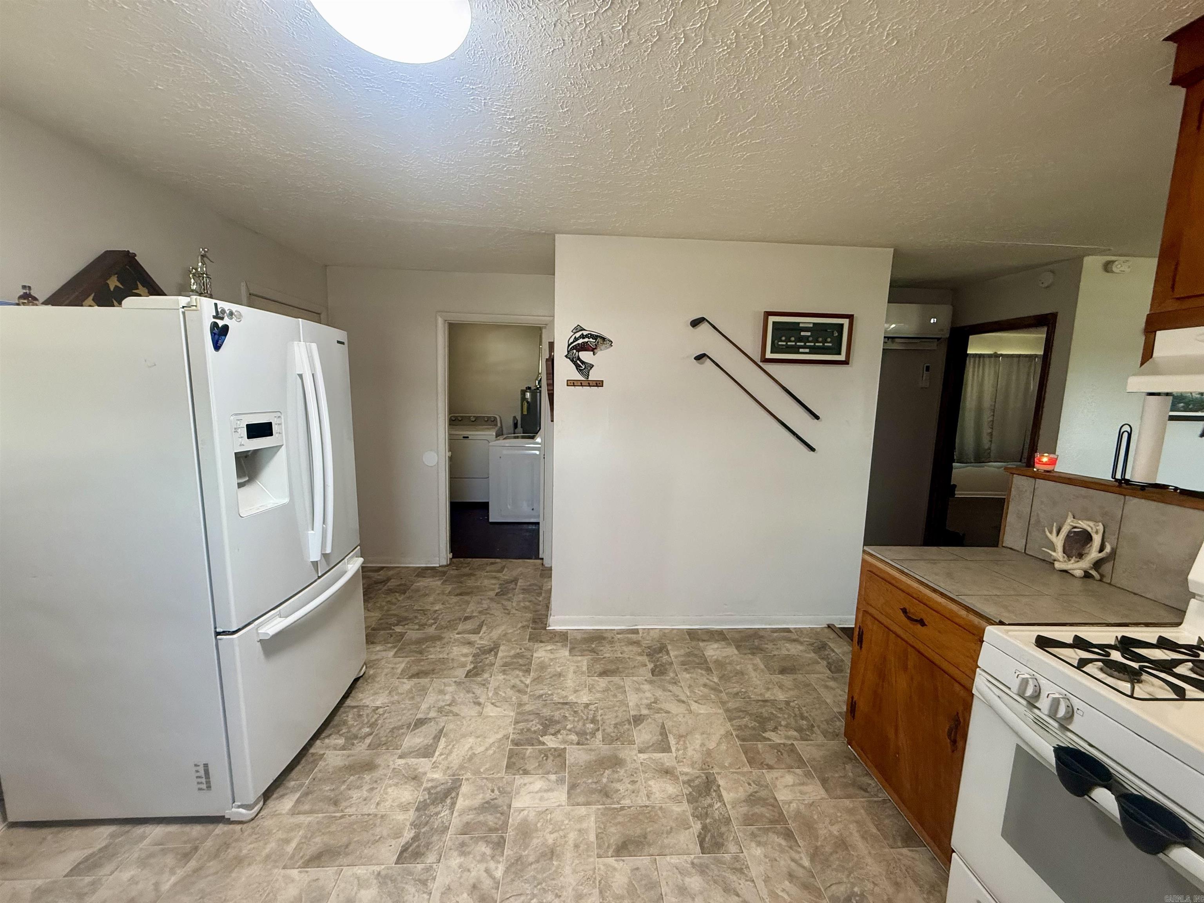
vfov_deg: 85.7
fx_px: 487
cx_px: 602
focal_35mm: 14
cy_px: 452
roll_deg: -1.3
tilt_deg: -7.2
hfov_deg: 102.1
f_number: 2.2
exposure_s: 1/60
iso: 250
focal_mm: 2.22
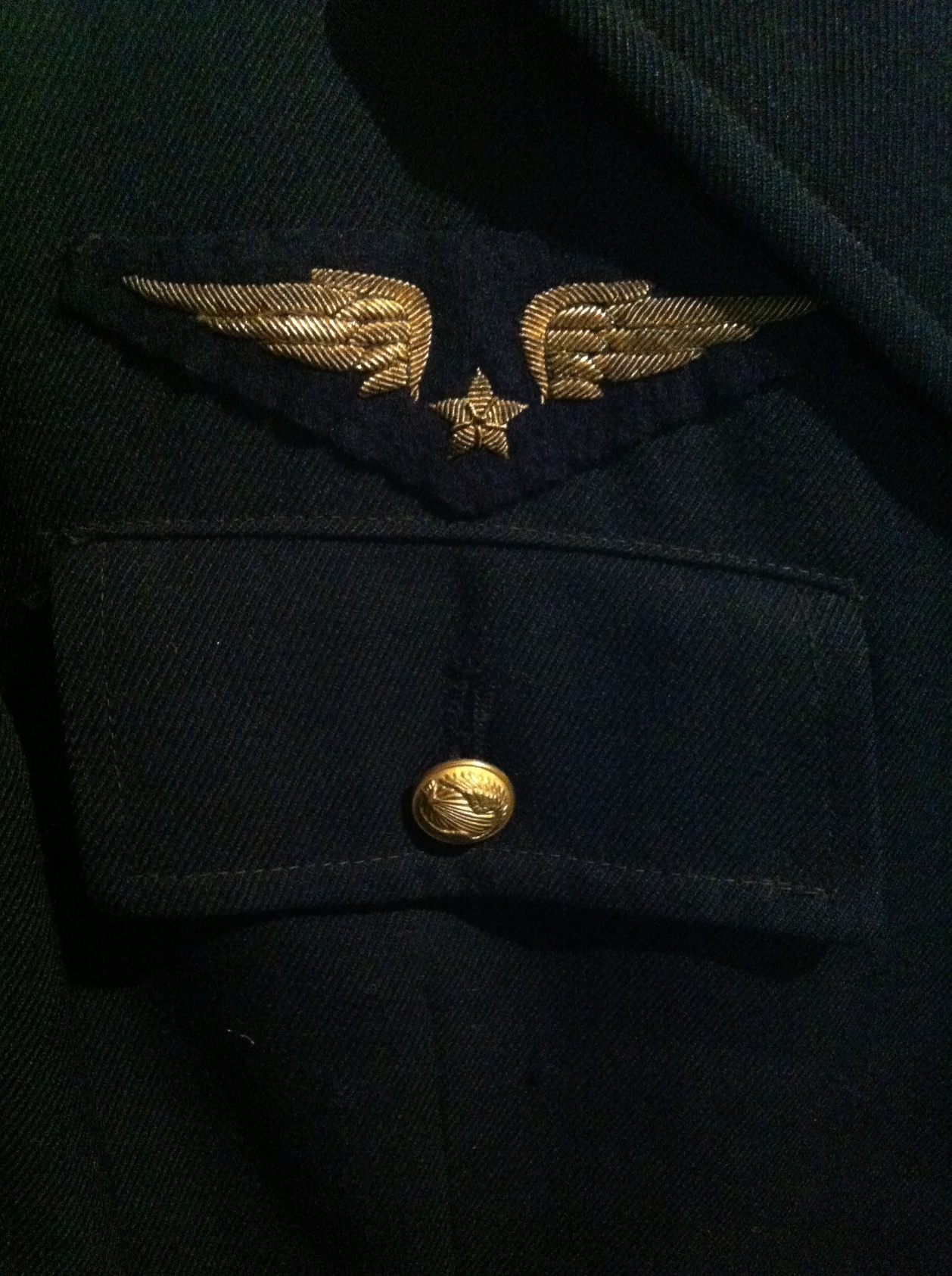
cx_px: 476
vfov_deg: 52.7
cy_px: 638
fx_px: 1287
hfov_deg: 40.6
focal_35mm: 35
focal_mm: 3.85
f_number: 2.8
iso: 1000
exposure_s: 1/15
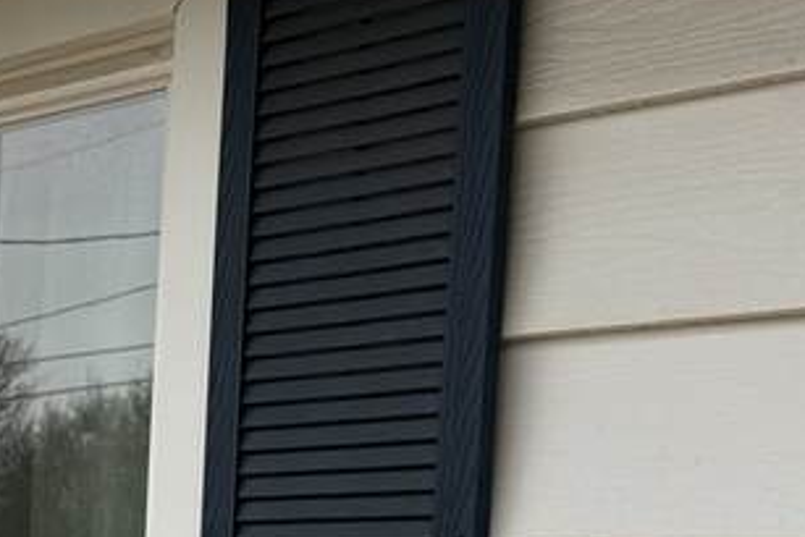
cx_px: -228
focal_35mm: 104
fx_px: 2327
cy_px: 760
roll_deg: -1.2
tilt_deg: -4.0
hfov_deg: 18.3
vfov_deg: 12.6
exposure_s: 1/348
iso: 80
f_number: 1.78
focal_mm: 6.76
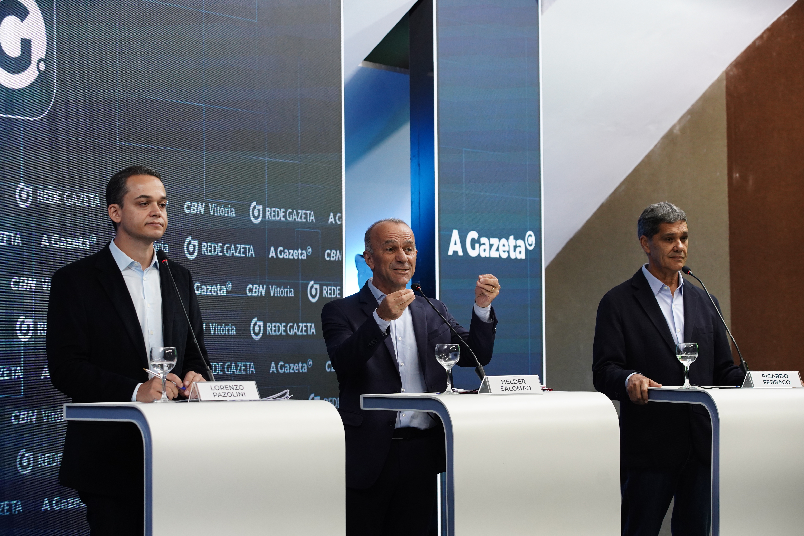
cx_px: 402
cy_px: 268
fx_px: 2122
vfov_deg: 14.4
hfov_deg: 21.5
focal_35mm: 95
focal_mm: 95
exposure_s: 1/200
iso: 2500
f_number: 4.5
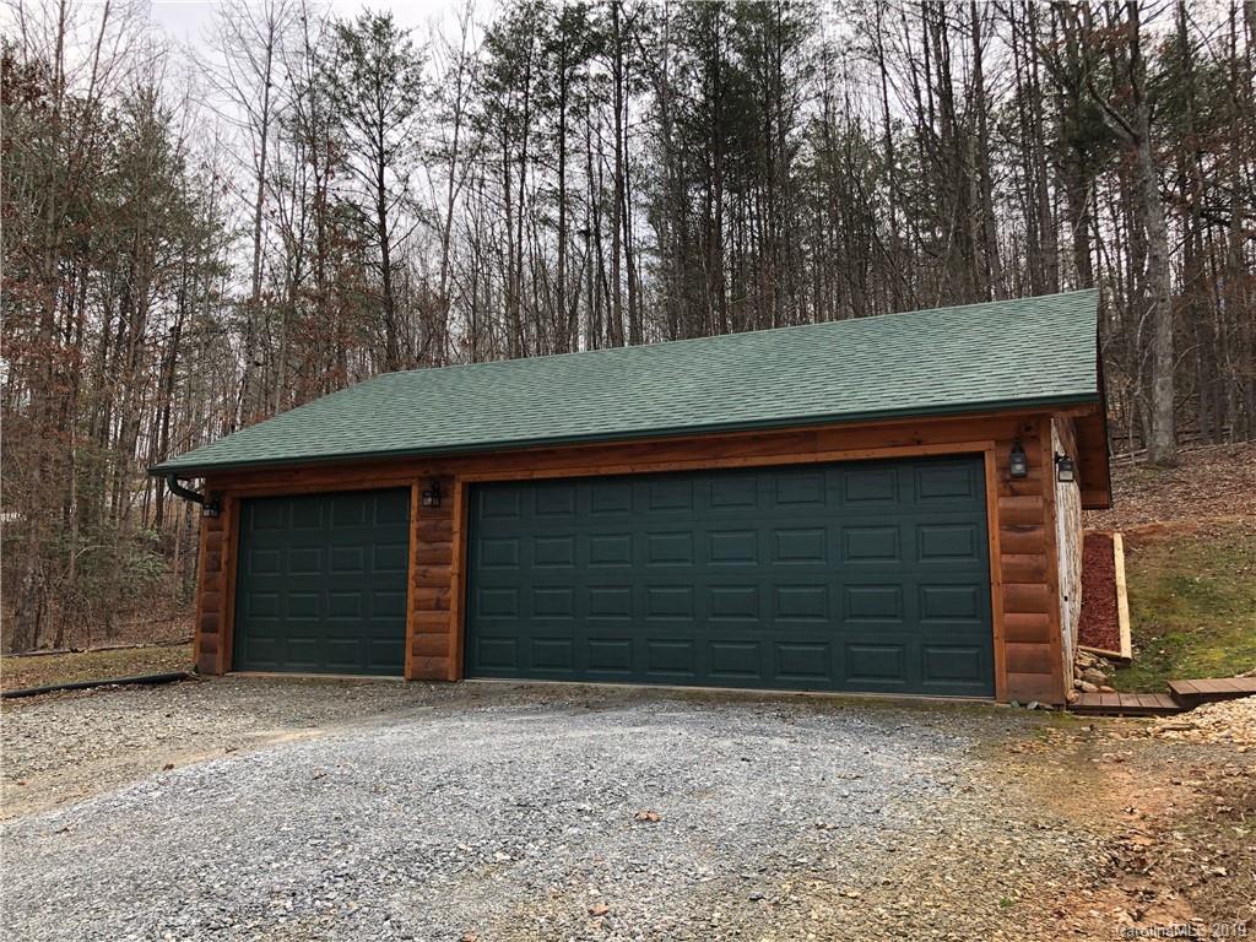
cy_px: 471
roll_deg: +0.5
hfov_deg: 63.4
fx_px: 1016
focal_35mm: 28
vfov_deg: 49.7
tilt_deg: +8.8
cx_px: 628
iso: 20
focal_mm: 4
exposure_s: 1/600
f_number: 1.8
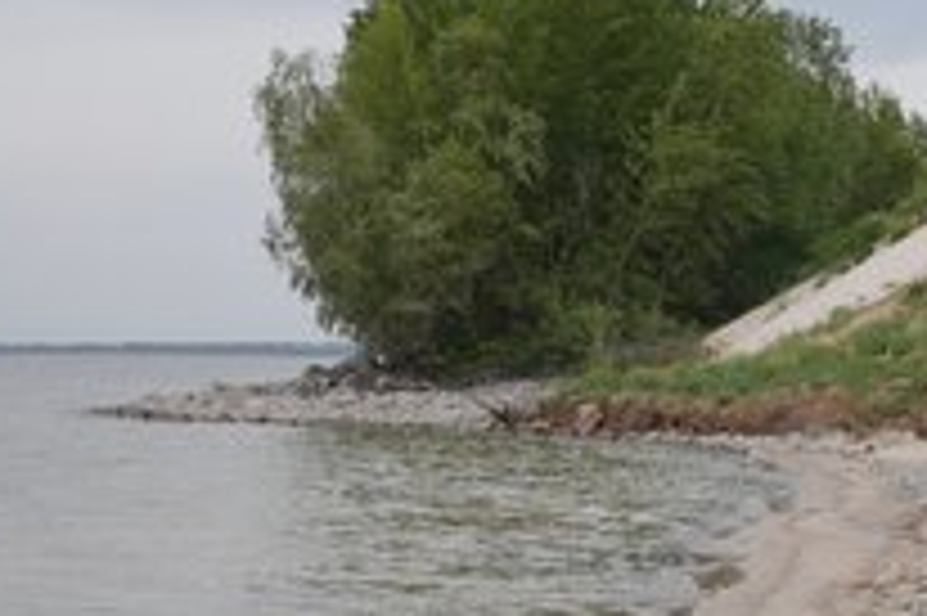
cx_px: 765
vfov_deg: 10.1
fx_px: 3499
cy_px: 259
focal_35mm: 136
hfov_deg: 15.0
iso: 80
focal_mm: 70
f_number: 6.3
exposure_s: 1/250
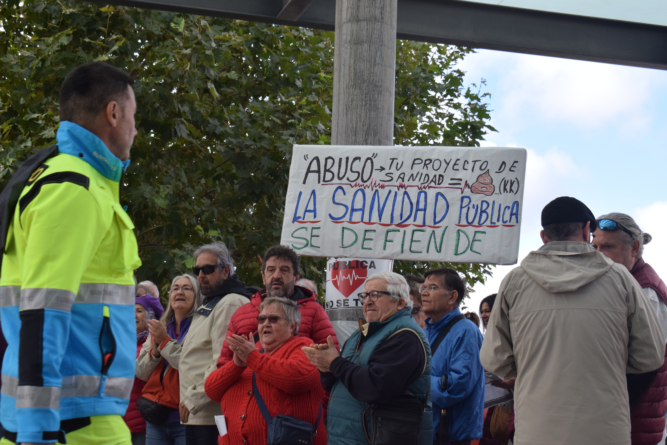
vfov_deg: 18.9
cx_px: 334
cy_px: 222
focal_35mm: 72
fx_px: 1334
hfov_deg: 28.1
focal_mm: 48
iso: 640
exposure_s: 1/400
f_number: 10
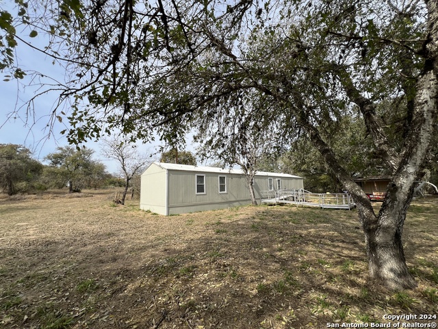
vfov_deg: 89.9
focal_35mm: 13
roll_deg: +1.0
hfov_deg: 106.2
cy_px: 164
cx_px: 219
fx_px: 164
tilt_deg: +7.5
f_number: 1.8
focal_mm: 1.57
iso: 32
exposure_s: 1/1623
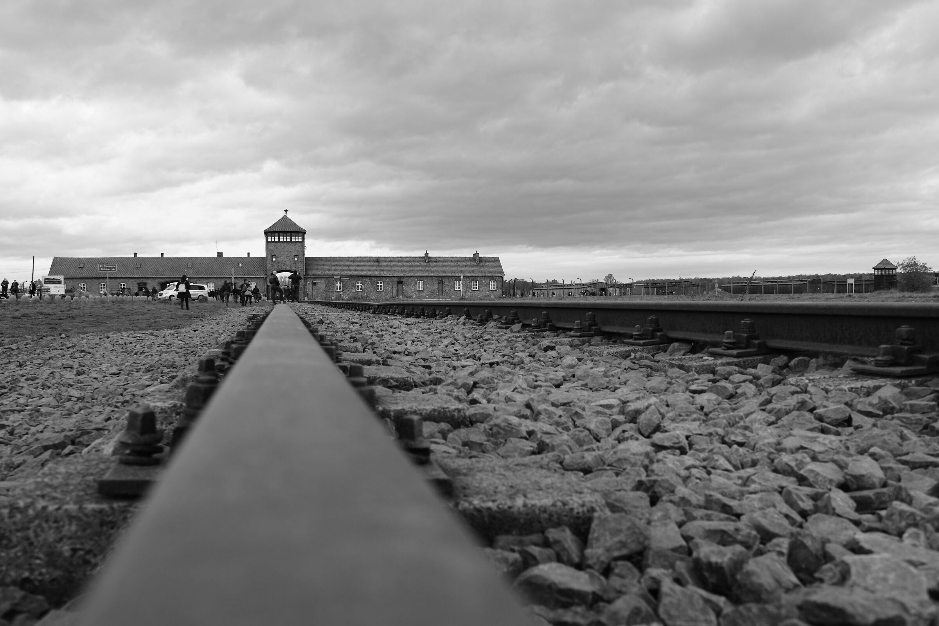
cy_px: 313
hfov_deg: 61.9
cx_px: 470
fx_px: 782
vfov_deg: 43.6
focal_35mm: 30
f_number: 5.6
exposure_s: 1/160
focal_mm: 20
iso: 100
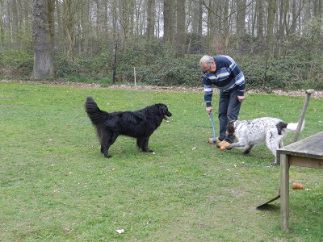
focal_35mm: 46
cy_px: 121
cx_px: 162
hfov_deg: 41.2
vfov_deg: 31.5
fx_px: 429
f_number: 4.2
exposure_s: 1/60
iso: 280
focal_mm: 8.1
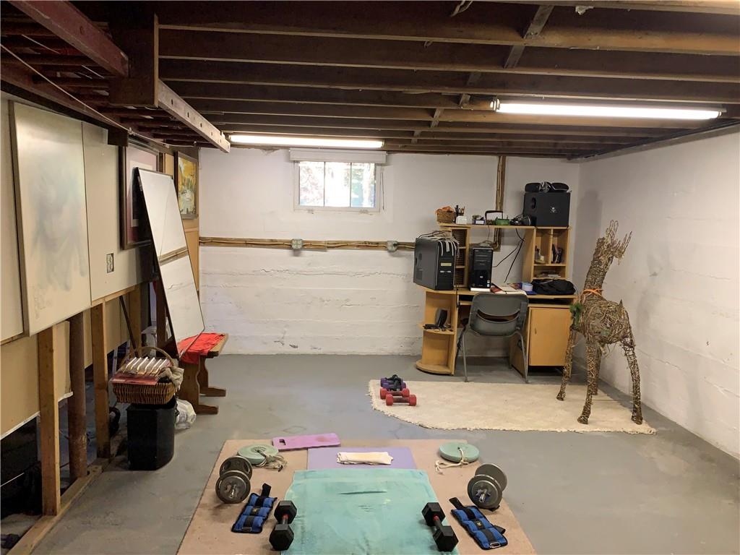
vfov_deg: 53.1
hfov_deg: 67.3
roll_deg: -1.0
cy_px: 278
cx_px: 370
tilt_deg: -9.0
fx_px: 556
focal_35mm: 26
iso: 200
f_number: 1.8
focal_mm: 4.25
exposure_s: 1/60
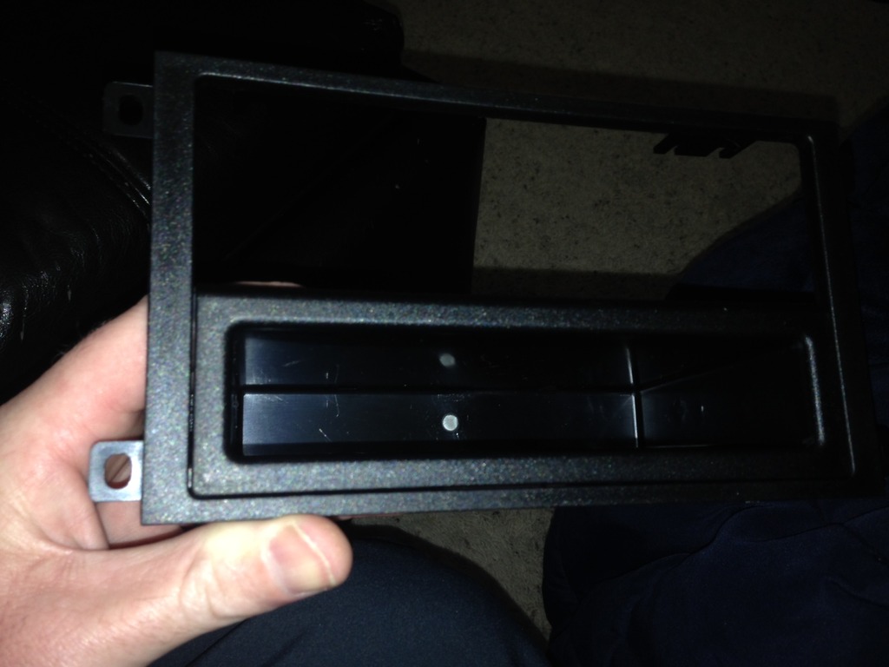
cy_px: 334
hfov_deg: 55.4
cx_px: 444
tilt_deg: -52.9
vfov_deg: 42.9
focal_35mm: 33
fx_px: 847
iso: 50
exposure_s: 1/24
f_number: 2.4
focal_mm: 4.12
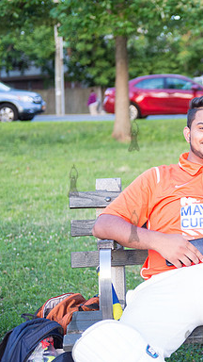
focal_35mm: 76
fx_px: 727
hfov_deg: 15.2
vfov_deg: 27.9
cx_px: 255
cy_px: 181
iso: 1600
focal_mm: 48
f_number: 2.8
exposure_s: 1/800
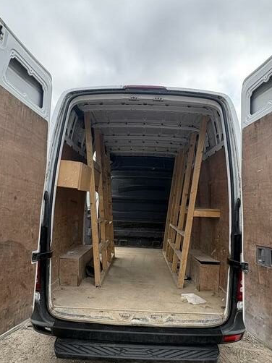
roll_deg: +0.2
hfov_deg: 54.8
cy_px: 215
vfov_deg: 68.8
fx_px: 262
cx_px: 136
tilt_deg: -2.2
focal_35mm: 25
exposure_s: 1/412
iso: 64
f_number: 2.2
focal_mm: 2.22
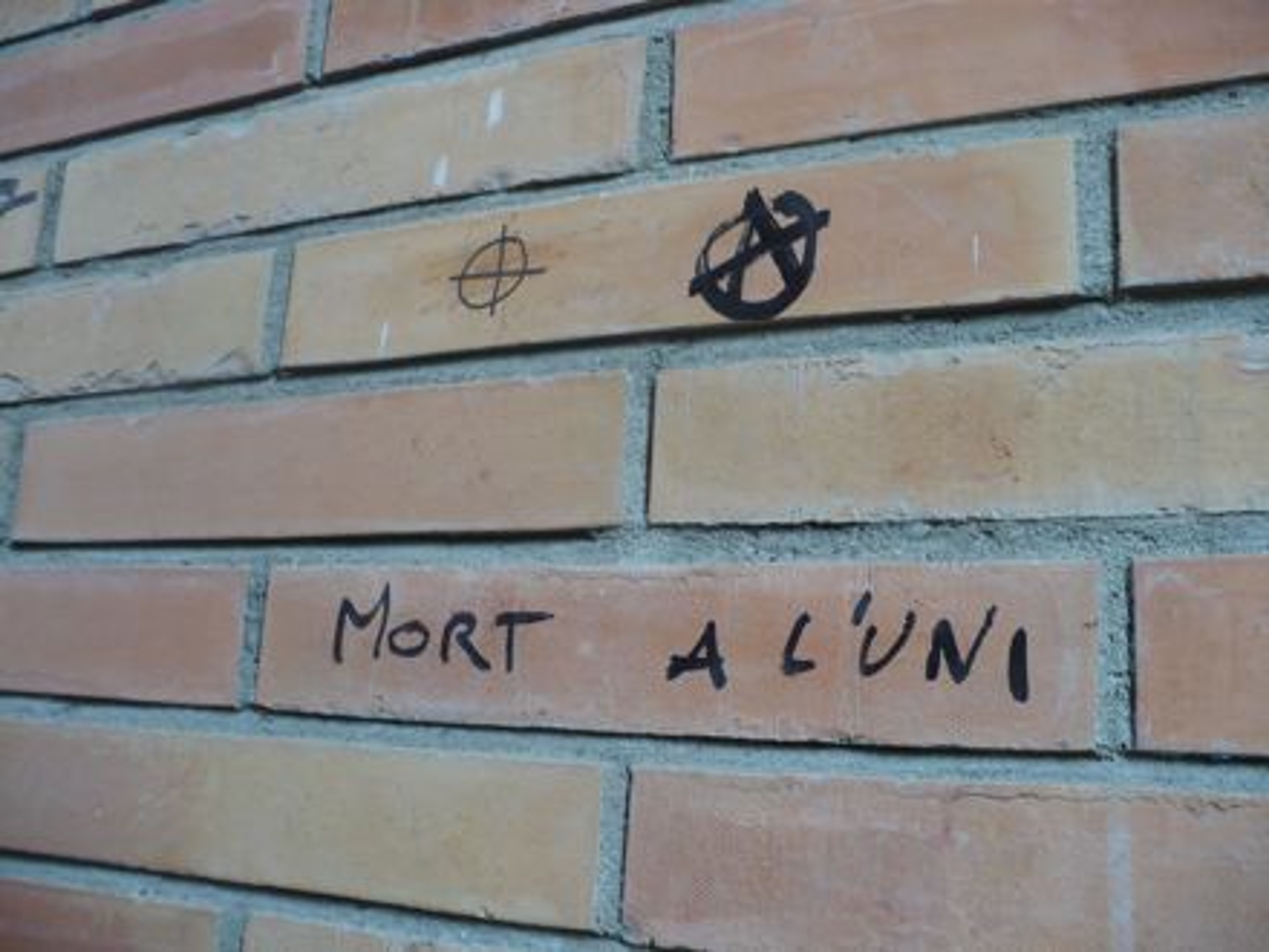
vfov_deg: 38.7
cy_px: 476
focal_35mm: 37
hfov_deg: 50.1
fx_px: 1356
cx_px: 634
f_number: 2.8
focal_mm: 6.1
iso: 125
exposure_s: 1/30
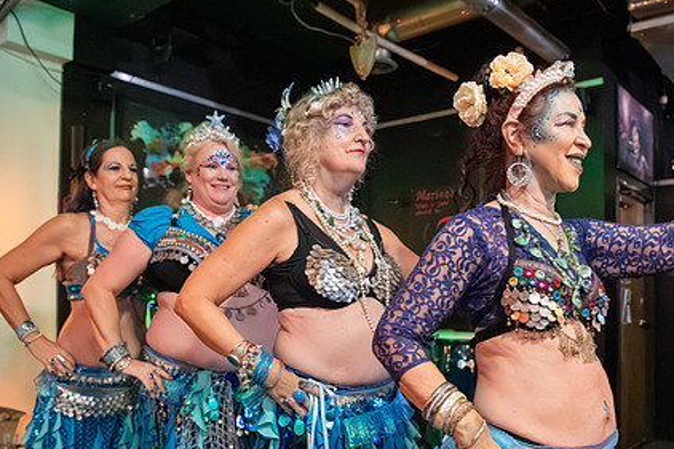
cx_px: 449
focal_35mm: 33
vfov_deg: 39.4
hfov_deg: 56.0
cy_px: 302
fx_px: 618
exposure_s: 1/200
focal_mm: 24
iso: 40000
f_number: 4
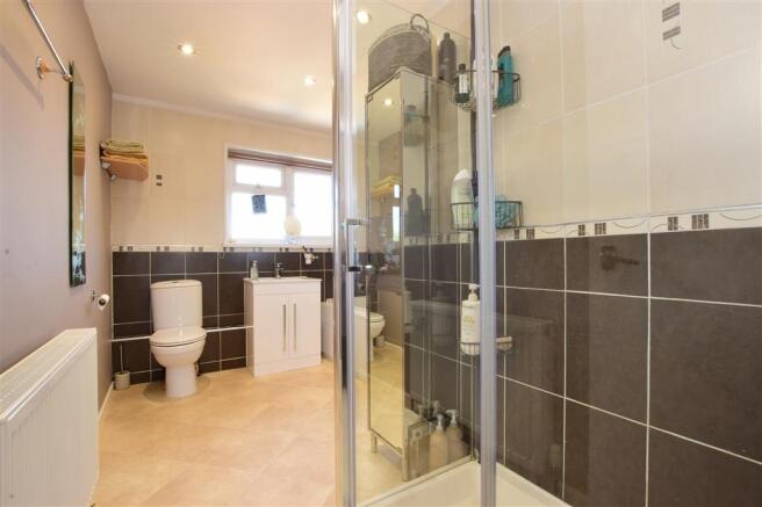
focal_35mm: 15
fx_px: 317
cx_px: 381
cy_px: 254
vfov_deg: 77.3
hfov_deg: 100.4
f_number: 16
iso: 400
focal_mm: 10
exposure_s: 1/2.5
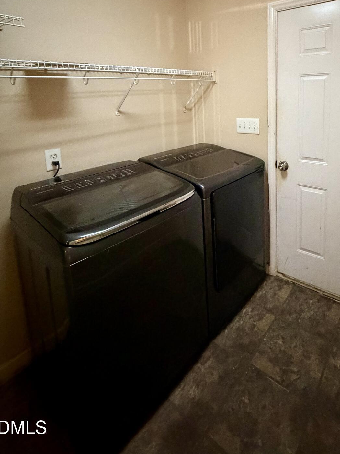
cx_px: 238
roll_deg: +1.5
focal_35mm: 20
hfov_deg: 63.5
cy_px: 133
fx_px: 262
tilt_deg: -9.4
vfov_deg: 77.6
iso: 1250
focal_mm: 2.22
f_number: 2.2
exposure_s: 1/30
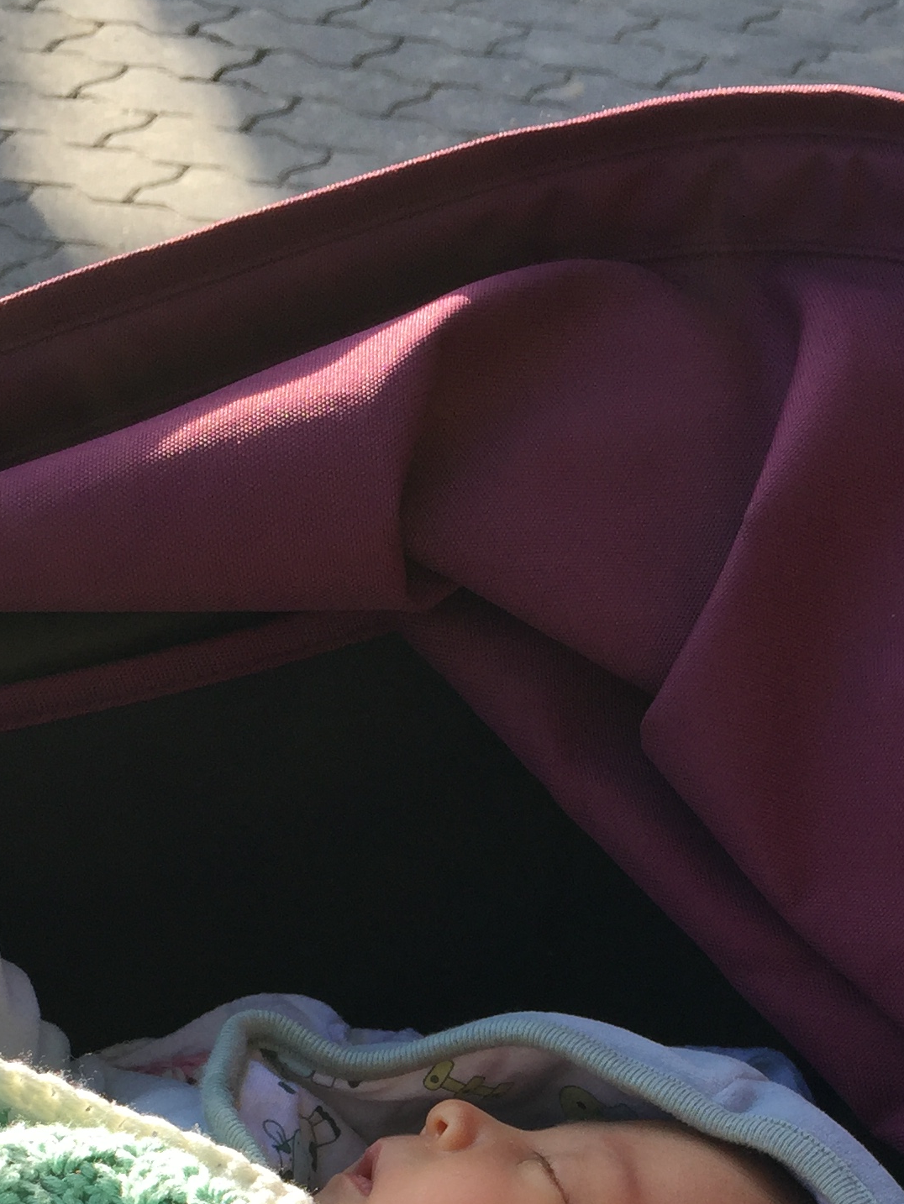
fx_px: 2297
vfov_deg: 27.7
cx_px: 634
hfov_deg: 22.1
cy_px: 1207
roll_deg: +3.8
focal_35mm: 66
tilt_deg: -38.4
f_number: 2.2
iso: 32
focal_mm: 4.15
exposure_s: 1/648
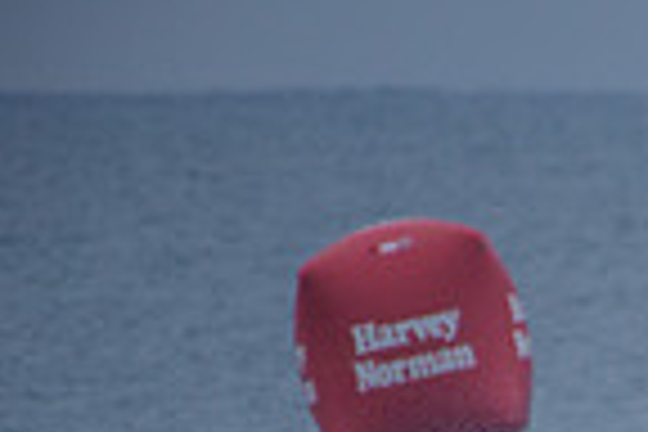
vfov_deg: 0.7
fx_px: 36195
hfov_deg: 1.0
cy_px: 862
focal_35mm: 2011
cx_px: 1228
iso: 320
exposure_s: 1/2000
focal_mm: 500
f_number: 5.6
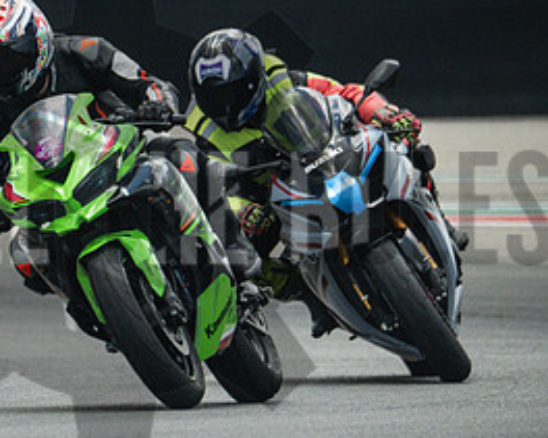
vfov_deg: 1.2
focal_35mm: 1239
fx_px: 20088
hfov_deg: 1.6
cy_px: 211
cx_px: 114
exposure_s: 1/1600
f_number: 5.6
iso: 1600
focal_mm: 400
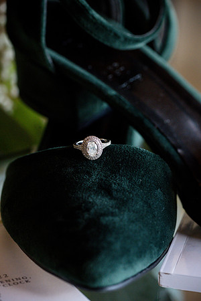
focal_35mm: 105
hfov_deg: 13.0
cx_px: 100
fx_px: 879
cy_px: 150
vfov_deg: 19.5
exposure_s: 1/250
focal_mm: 105
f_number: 8
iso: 5000
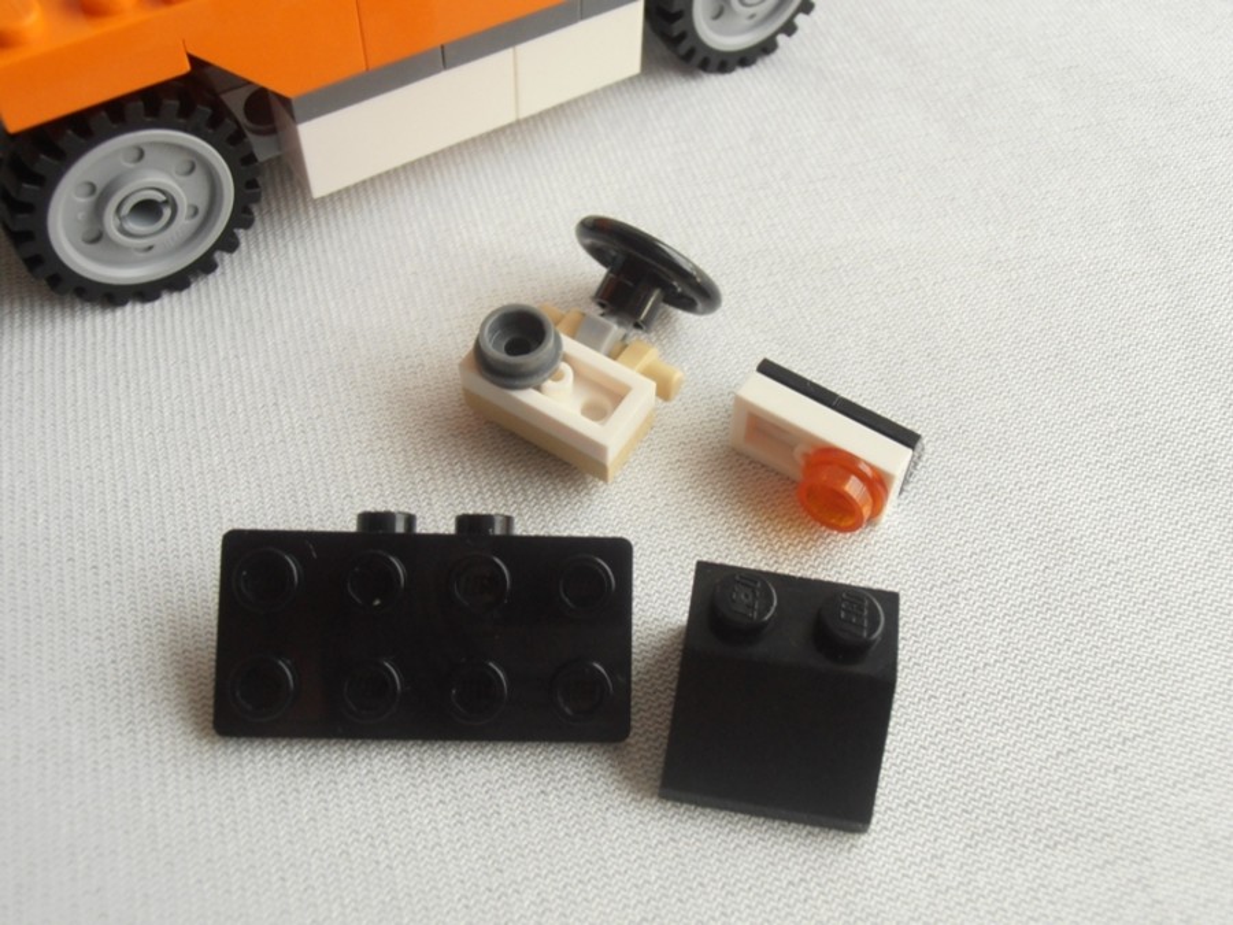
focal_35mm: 37
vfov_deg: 38.7
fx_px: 1318
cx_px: 616
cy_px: 462
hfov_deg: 50.1
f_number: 3.9
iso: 125
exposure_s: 1/30
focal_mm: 6.61
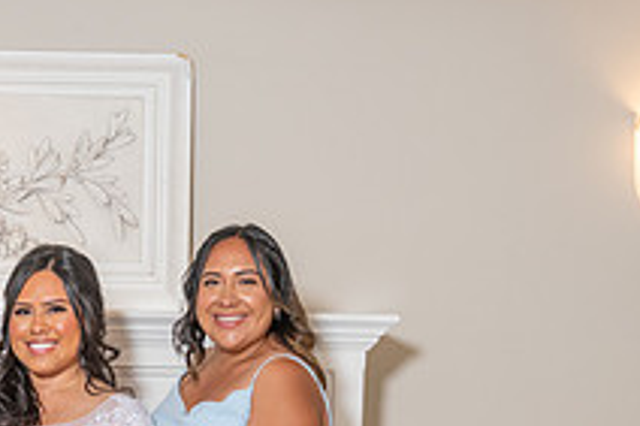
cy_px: 576
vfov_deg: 11.5
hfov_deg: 17.2
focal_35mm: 115
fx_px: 2043
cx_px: -72
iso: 640
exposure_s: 1/160
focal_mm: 42
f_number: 4.5
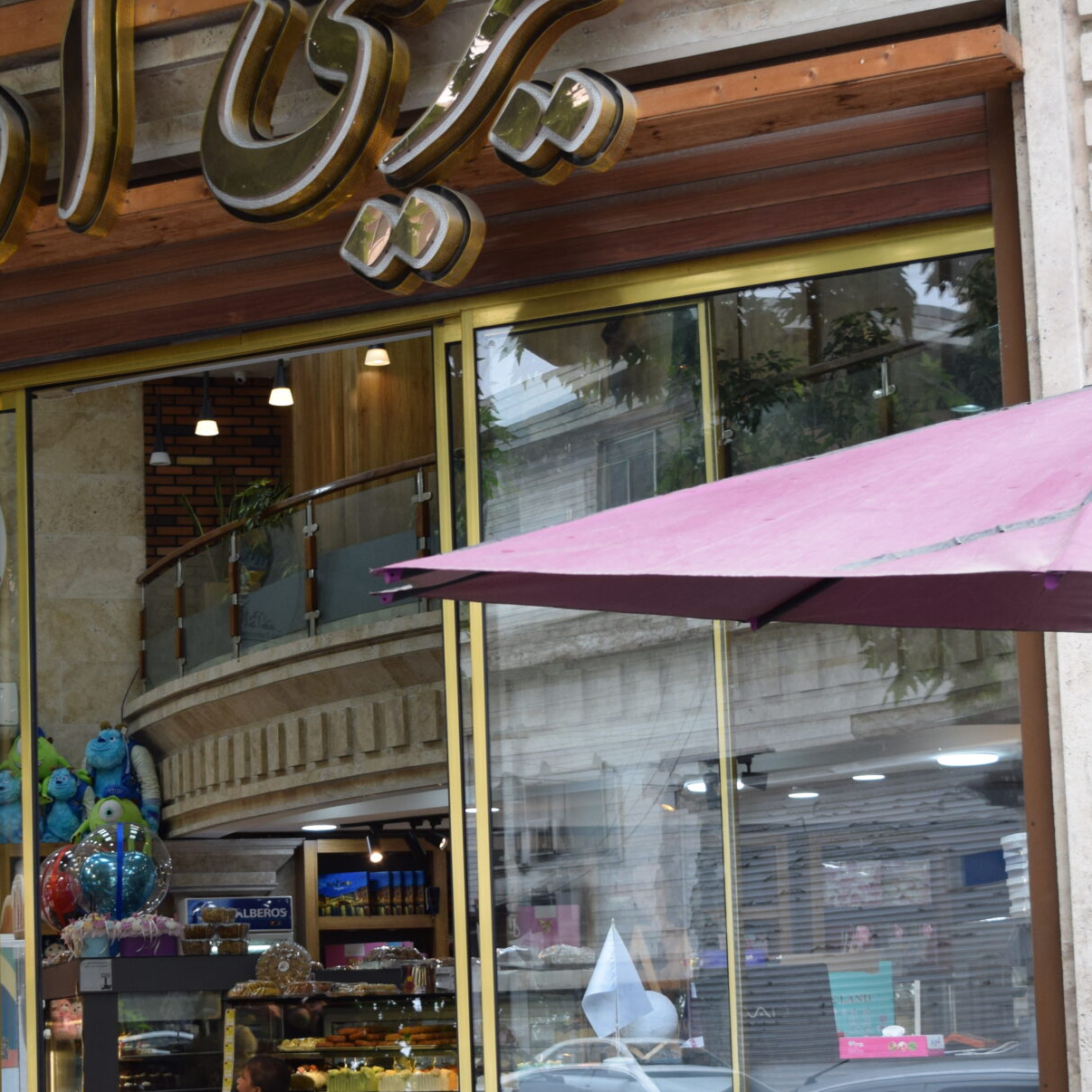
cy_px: 718
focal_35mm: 84
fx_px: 2994
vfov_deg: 20.6
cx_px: 404
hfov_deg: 20.6
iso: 400
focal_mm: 31
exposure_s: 1/200
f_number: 7.1
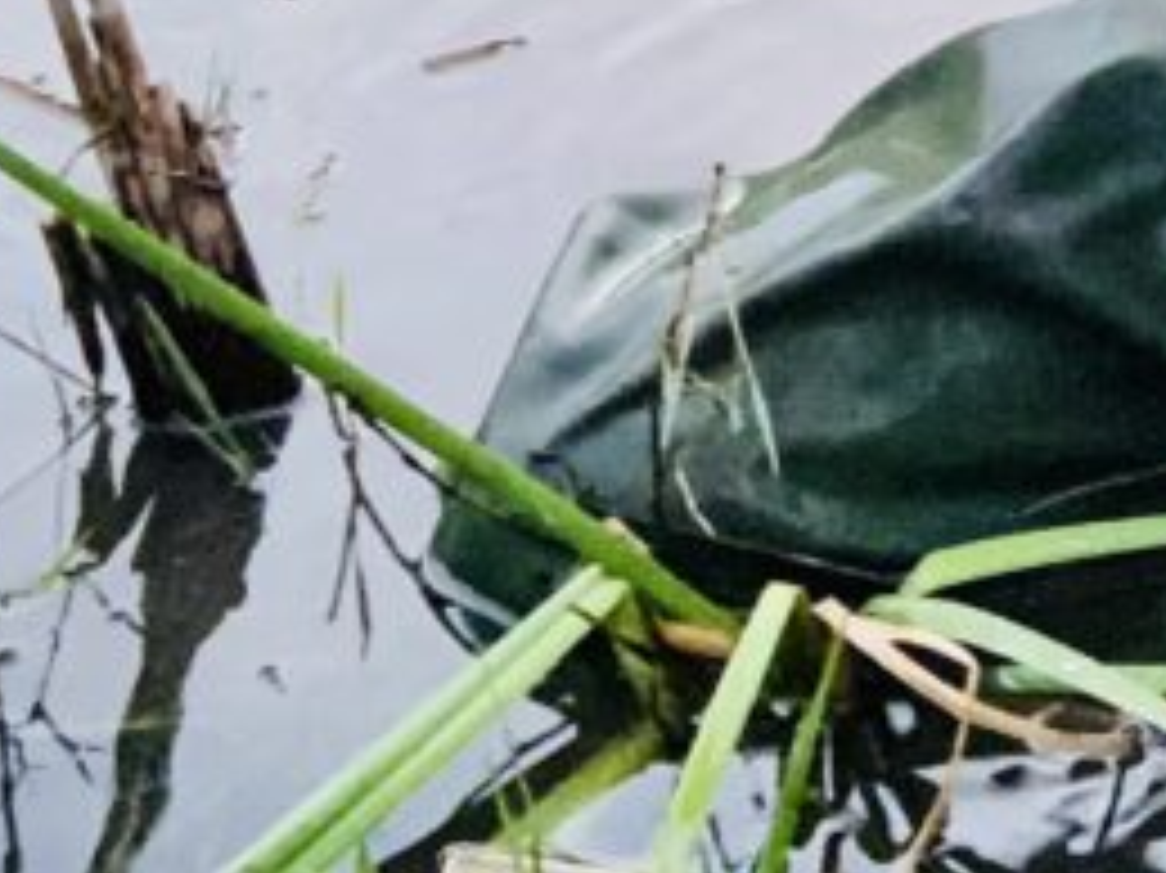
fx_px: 3064
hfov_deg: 19.8
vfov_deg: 13.8
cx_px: 1517
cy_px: -850
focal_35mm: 91
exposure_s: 1/40
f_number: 2.2
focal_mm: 2.71
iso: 400
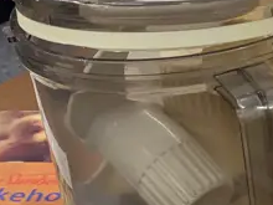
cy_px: 71
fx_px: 954
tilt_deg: -28.8
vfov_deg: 12.2
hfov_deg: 15.0
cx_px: 416
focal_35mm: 121
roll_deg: +2.3
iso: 100
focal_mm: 4.25
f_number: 1.8
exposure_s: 1/100
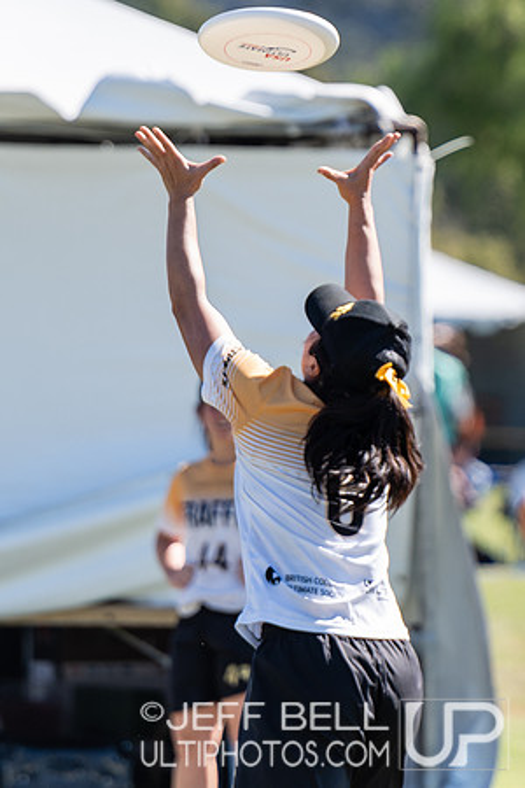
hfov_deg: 2.3
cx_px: 394
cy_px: 255
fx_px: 13314
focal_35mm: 609
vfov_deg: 3.4
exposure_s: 1/1000
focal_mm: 200
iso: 100
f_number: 2.8
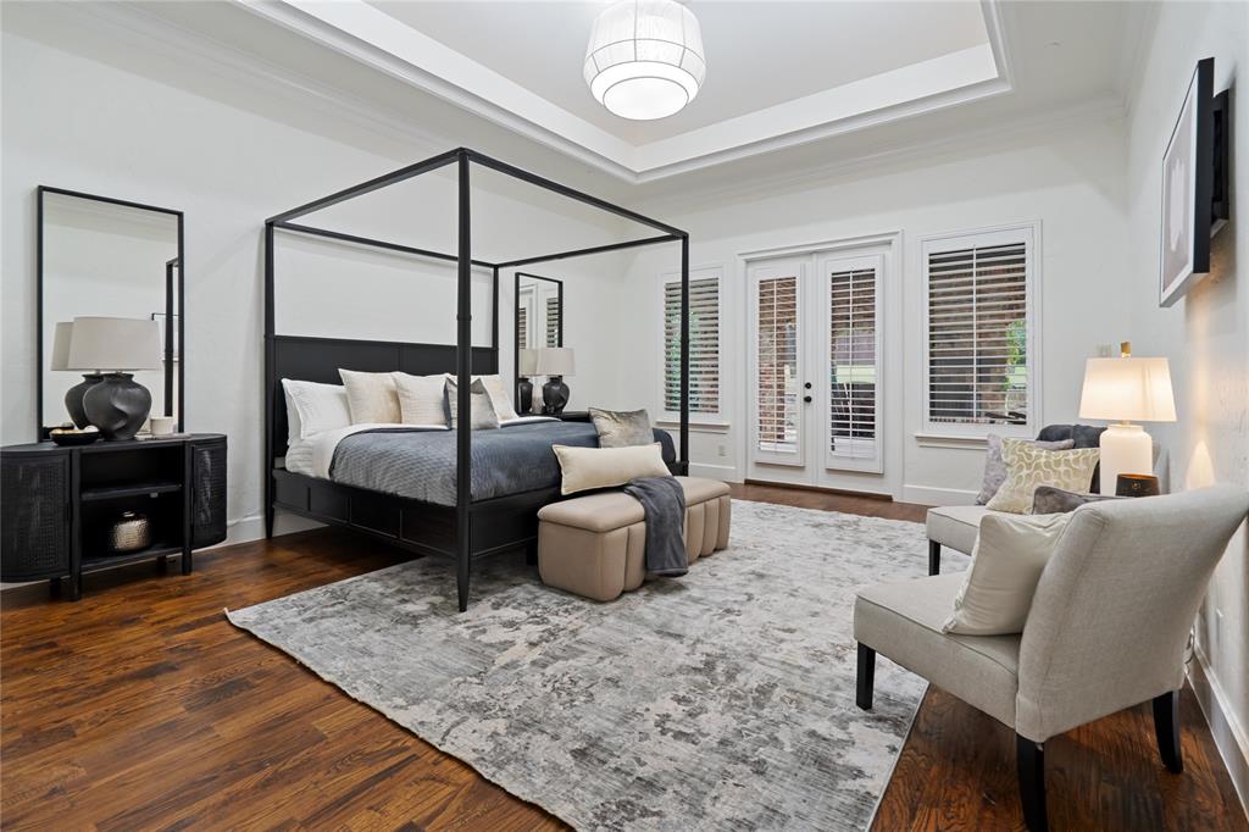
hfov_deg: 96.8
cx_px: 624
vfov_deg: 73.7
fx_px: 555
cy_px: 416
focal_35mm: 16
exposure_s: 1/6
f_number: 8
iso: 640
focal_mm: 16
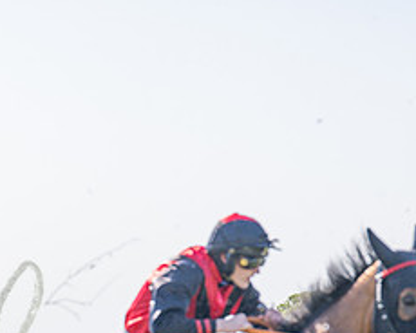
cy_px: 387
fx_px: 2376
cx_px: 144
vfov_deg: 7.9
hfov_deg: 10.0
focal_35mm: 193
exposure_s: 1/1600
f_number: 4
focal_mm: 70
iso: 200
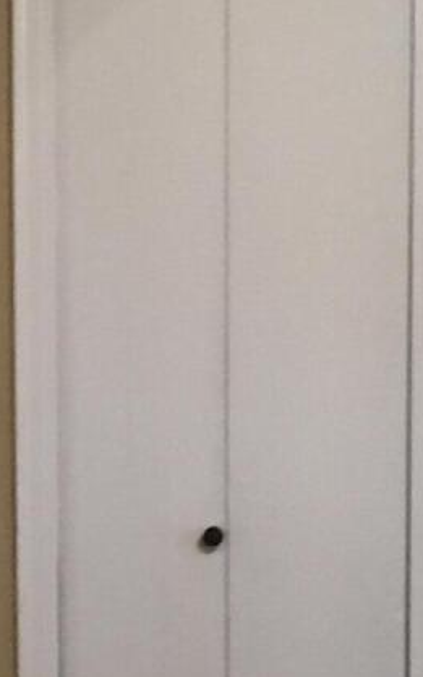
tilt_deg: -8.5
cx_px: -162
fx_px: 2713
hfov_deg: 8.8
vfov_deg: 14.1
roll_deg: +0.8
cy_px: 633
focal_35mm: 147
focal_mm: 4.15
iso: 200
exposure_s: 1/20
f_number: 2.2
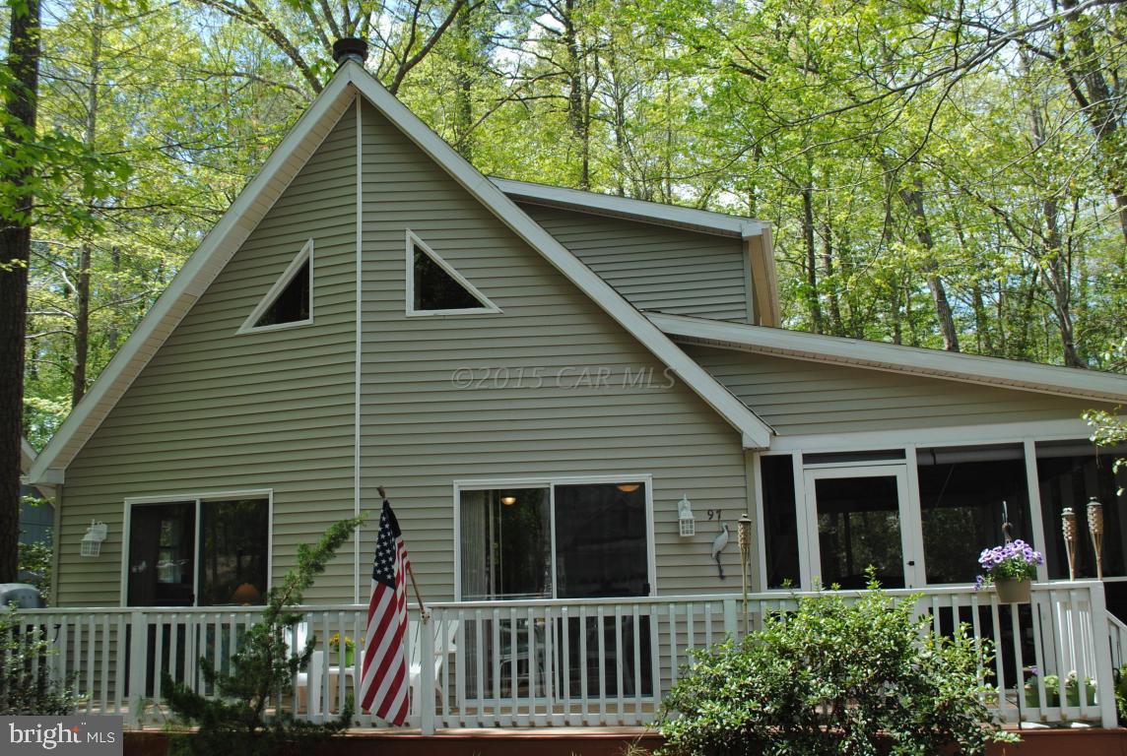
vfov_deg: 37.0
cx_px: 564
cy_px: 378
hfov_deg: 53.0
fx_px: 1129
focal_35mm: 36
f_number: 6.3
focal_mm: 24
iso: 100
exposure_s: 1/160
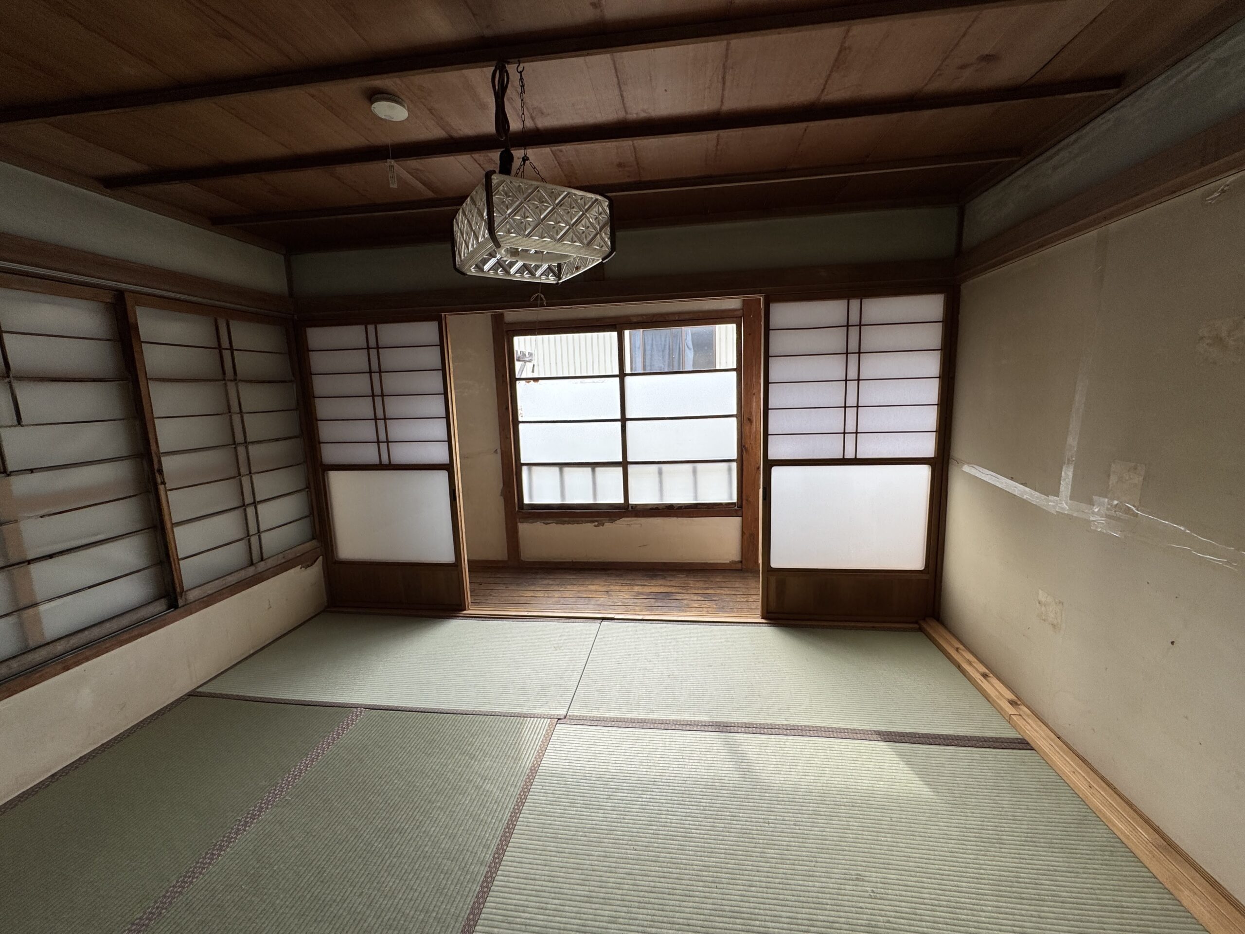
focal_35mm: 14
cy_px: 467
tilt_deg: -8.5
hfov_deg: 102.1
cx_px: 622
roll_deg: +2.7
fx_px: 504
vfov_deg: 85.7
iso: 40
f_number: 2.2
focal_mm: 2.22
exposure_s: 1/240
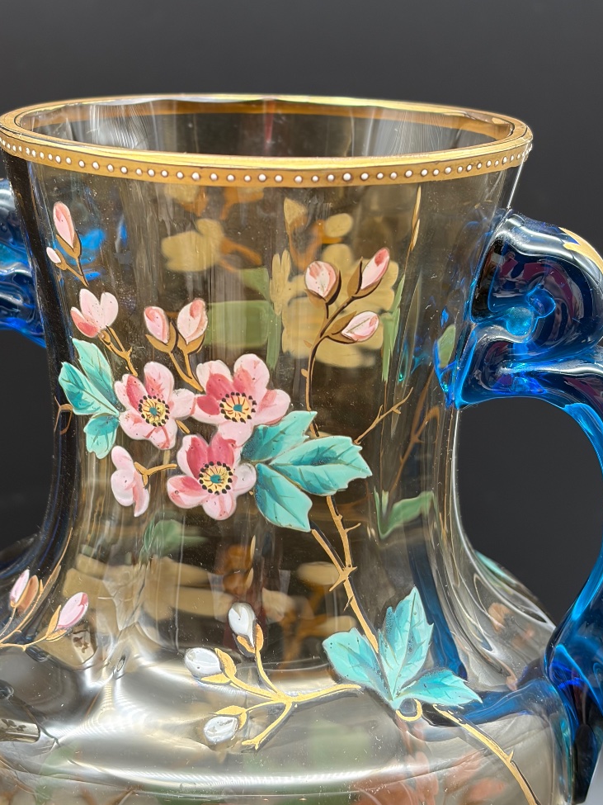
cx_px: 252
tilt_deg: -12.7
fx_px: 1487
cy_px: 316
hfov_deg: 22.9
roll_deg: -1.9
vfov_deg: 30.2
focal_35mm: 64
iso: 100
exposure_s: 1/60
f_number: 1.6
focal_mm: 5.96
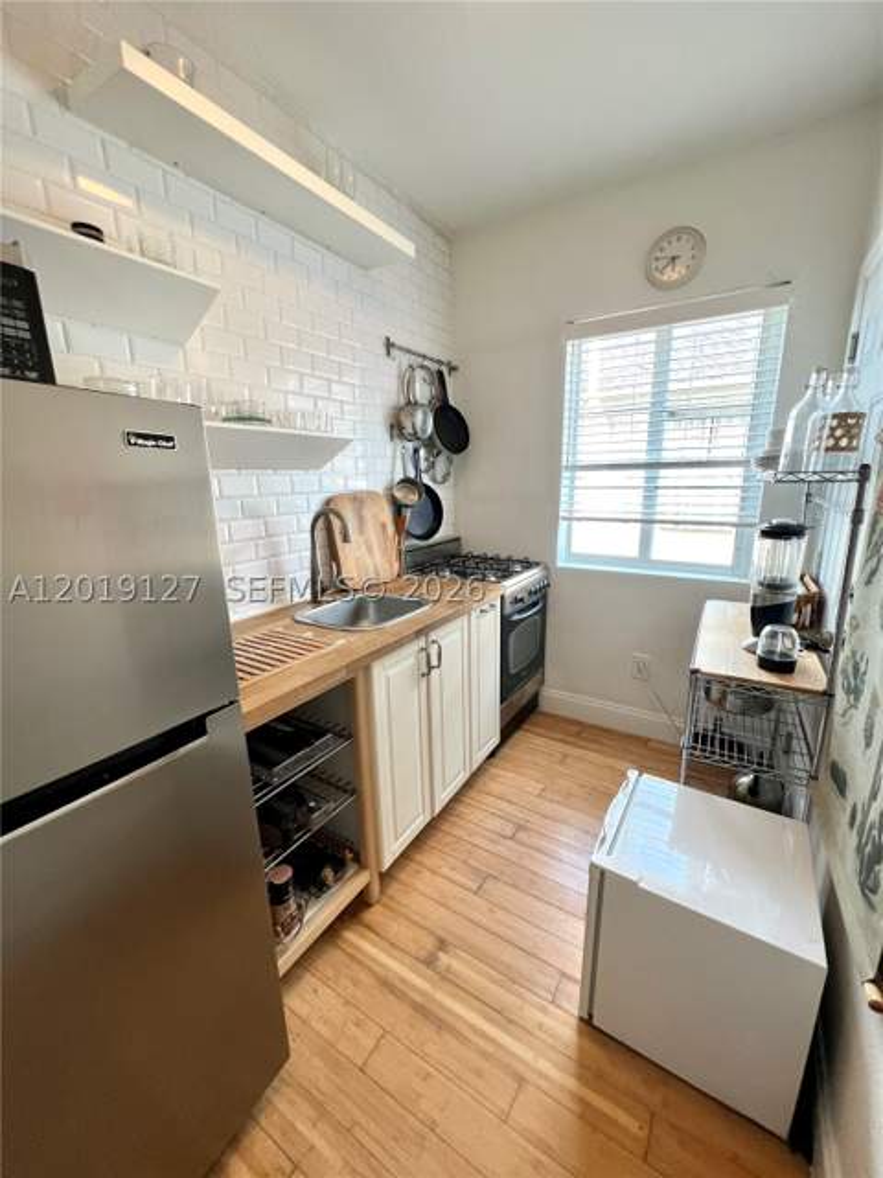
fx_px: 442
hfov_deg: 89.9
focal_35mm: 13
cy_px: 589
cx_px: 442
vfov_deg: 106.2
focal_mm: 1.57
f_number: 1.8
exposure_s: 1/120
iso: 125
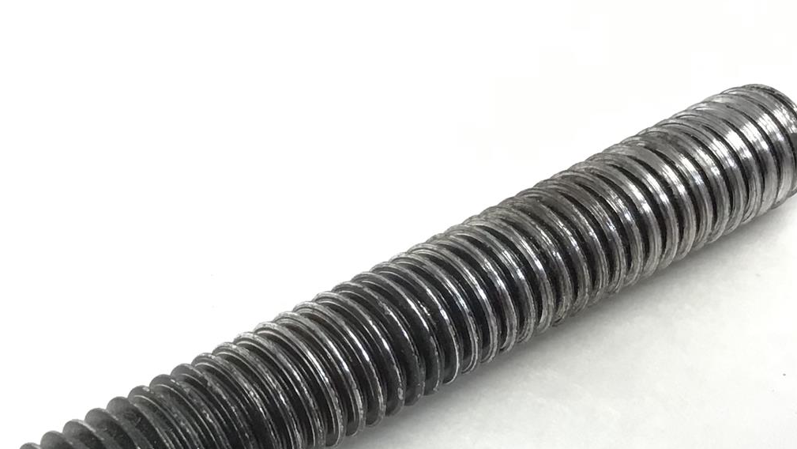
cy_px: 314
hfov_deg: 29.1
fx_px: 1501
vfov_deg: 16.9
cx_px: 164
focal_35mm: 71
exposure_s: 1/33
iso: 50
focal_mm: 3.3
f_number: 2.4
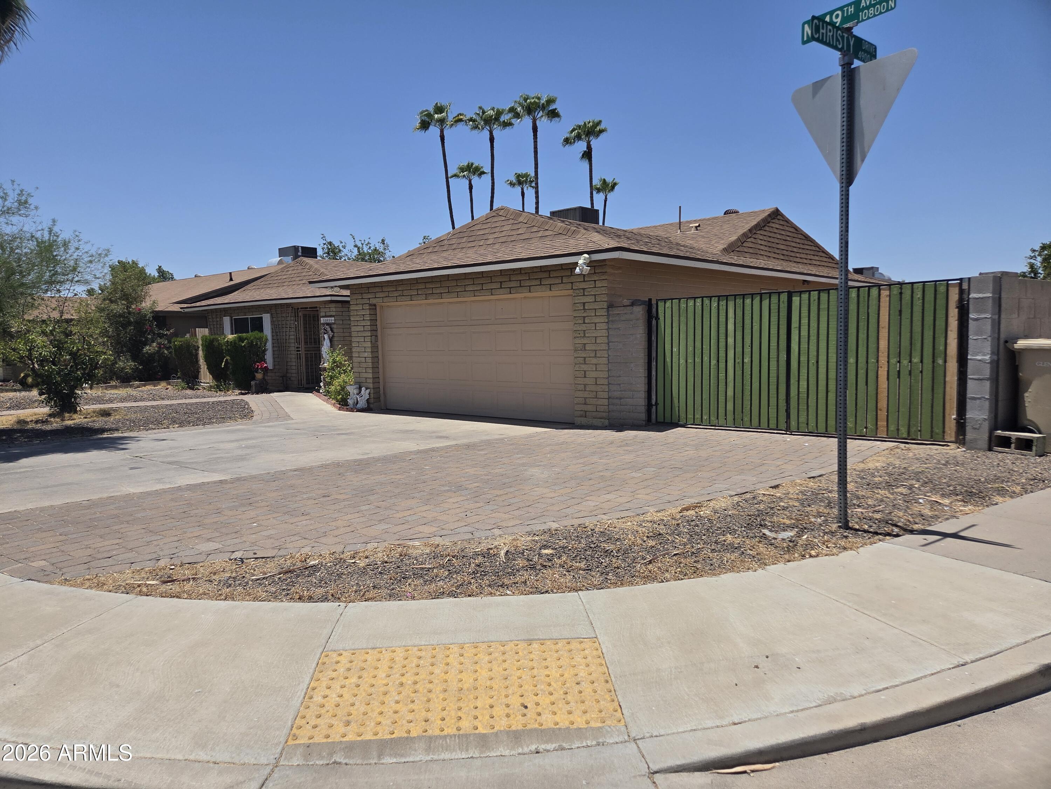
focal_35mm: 23
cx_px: 526
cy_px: 394
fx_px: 698
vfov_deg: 58.9
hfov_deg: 73.9
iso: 80
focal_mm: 5.4
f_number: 1.8
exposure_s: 1/7891
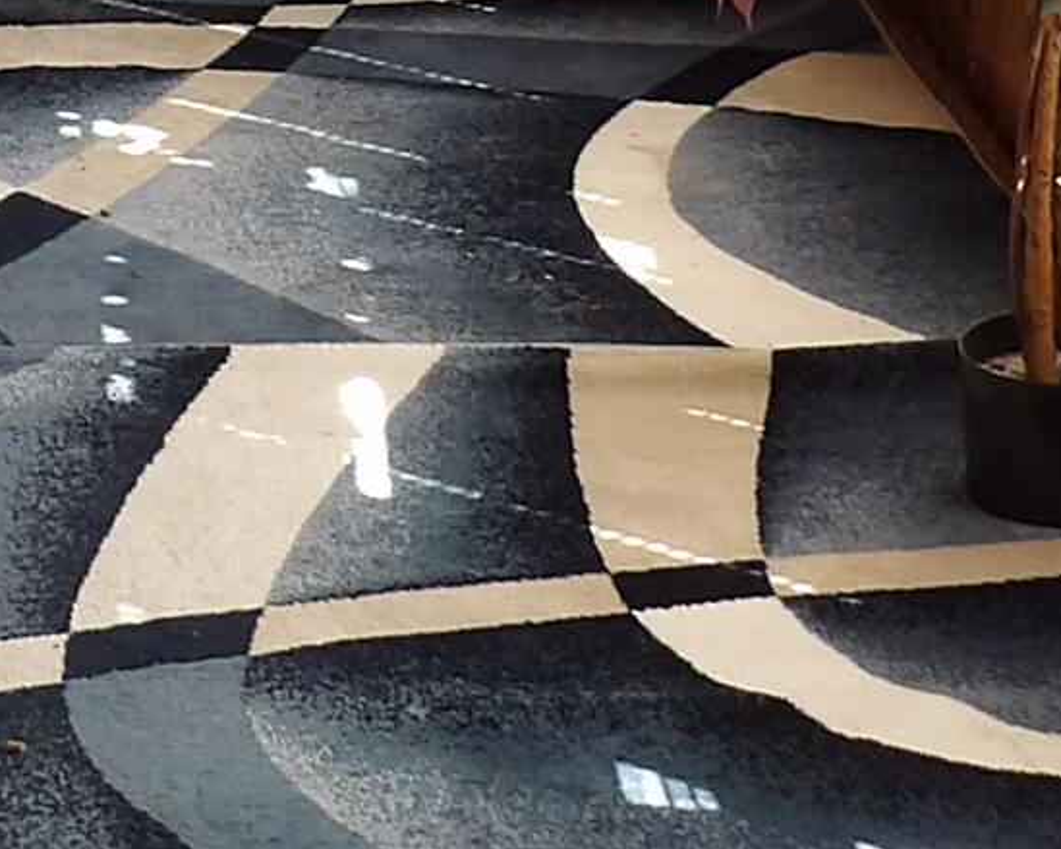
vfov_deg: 11.8
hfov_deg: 14.8
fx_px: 4019
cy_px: -130
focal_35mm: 128
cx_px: -15
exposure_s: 1/62
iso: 100
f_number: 3.2
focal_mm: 4.3
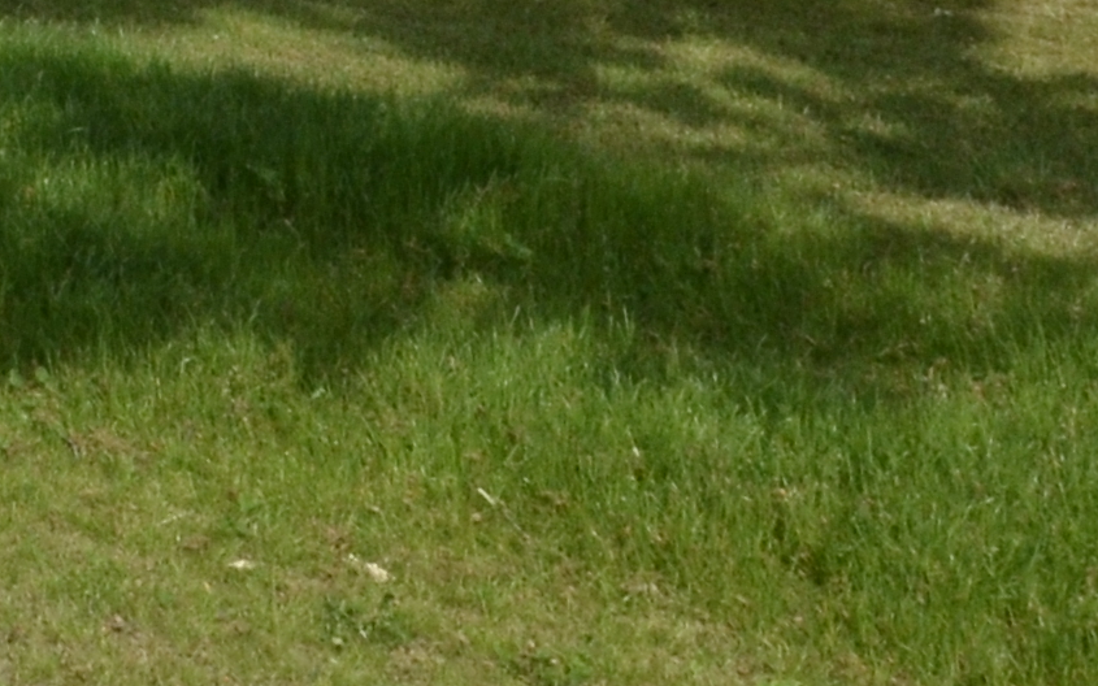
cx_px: -737
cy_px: -908
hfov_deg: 19.1
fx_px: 2663
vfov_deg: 12.1
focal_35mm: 89
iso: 800
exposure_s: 1/640
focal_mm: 10
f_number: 13
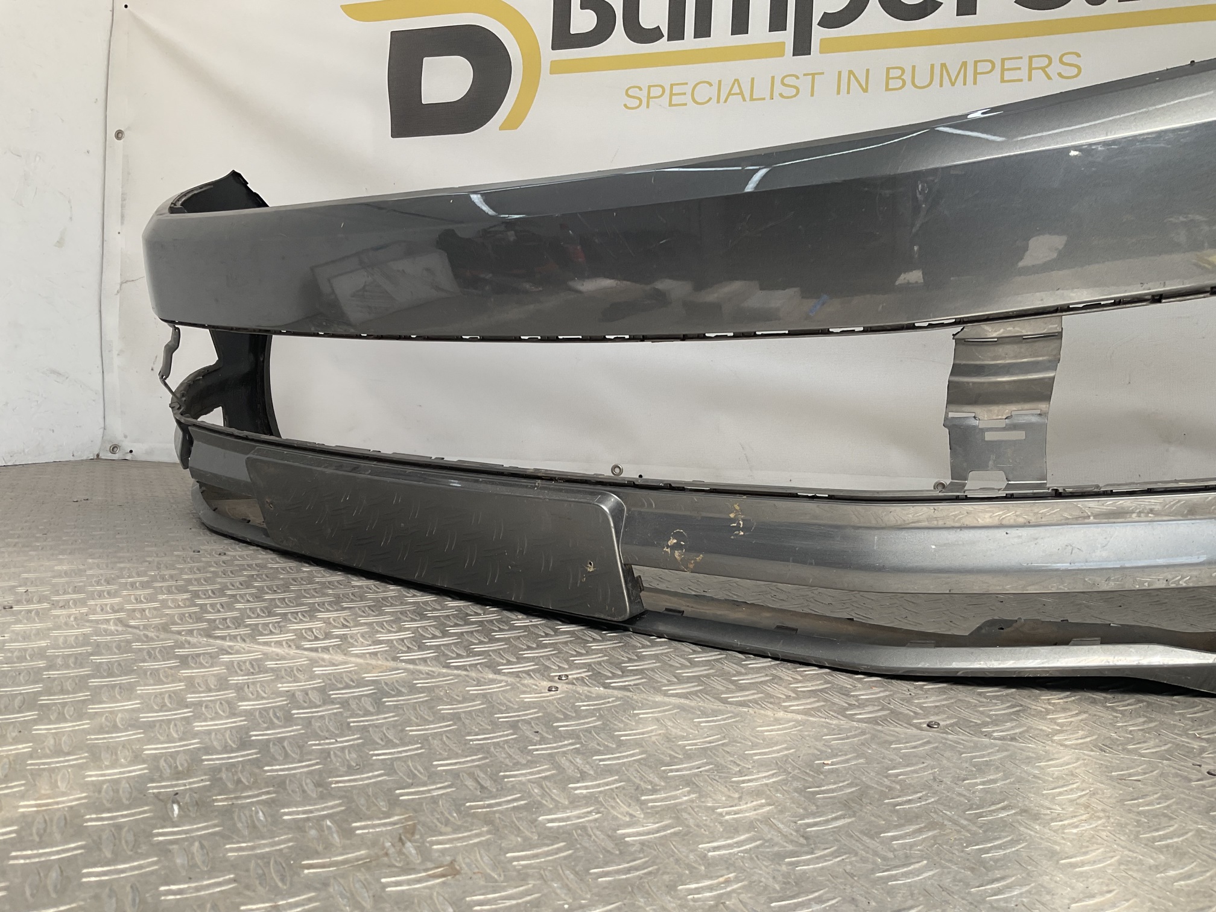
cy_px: 456
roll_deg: -1.9
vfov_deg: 48.2
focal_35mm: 29
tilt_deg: -7.0
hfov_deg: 61.7
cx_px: 608
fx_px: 1019
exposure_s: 1/406
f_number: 1.8
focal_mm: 3
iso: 16
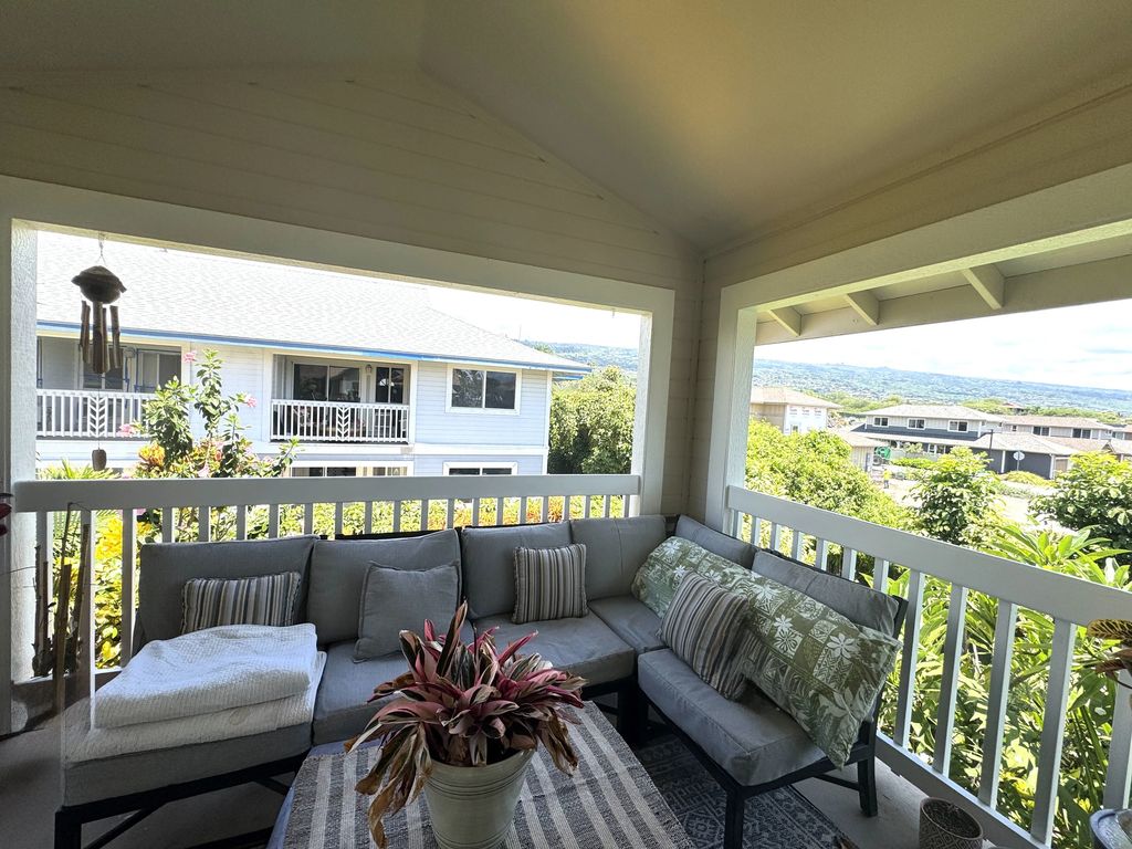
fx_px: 458
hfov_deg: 102.1
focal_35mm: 14
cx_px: 566
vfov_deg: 85.7
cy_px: 424
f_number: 2.2
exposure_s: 1/812
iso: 50
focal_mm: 2.22
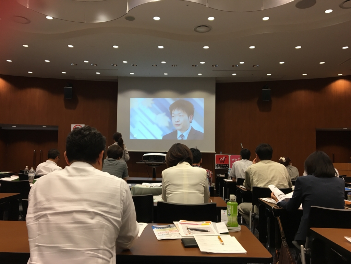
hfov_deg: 61.7
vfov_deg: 48.2
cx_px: 176
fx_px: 294
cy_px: 132
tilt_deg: +5.8
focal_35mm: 29
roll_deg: -0.5
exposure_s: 1/30
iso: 50
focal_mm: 4.15
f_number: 2.2
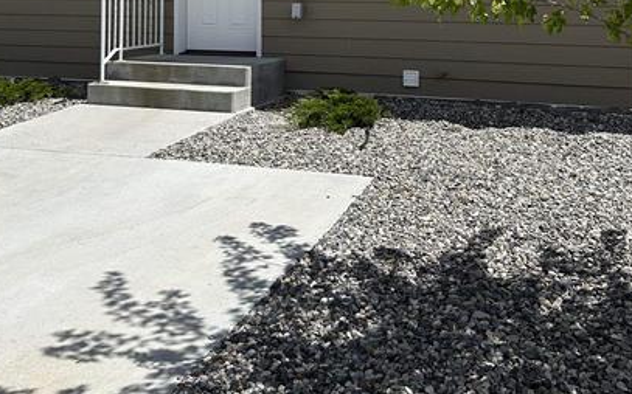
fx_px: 826
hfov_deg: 41.8
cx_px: 303
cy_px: -25
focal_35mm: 48
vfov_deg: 25.2
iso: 80
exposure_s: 1/6211
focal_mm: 6.86
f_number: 1.78
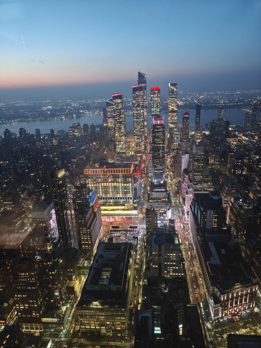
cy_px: 174
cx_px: 130
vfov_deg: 71.6
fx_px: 241
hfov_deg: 56.8
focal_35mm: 24
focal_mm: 5.59
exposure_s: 1/20
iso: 2500
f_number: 1.8
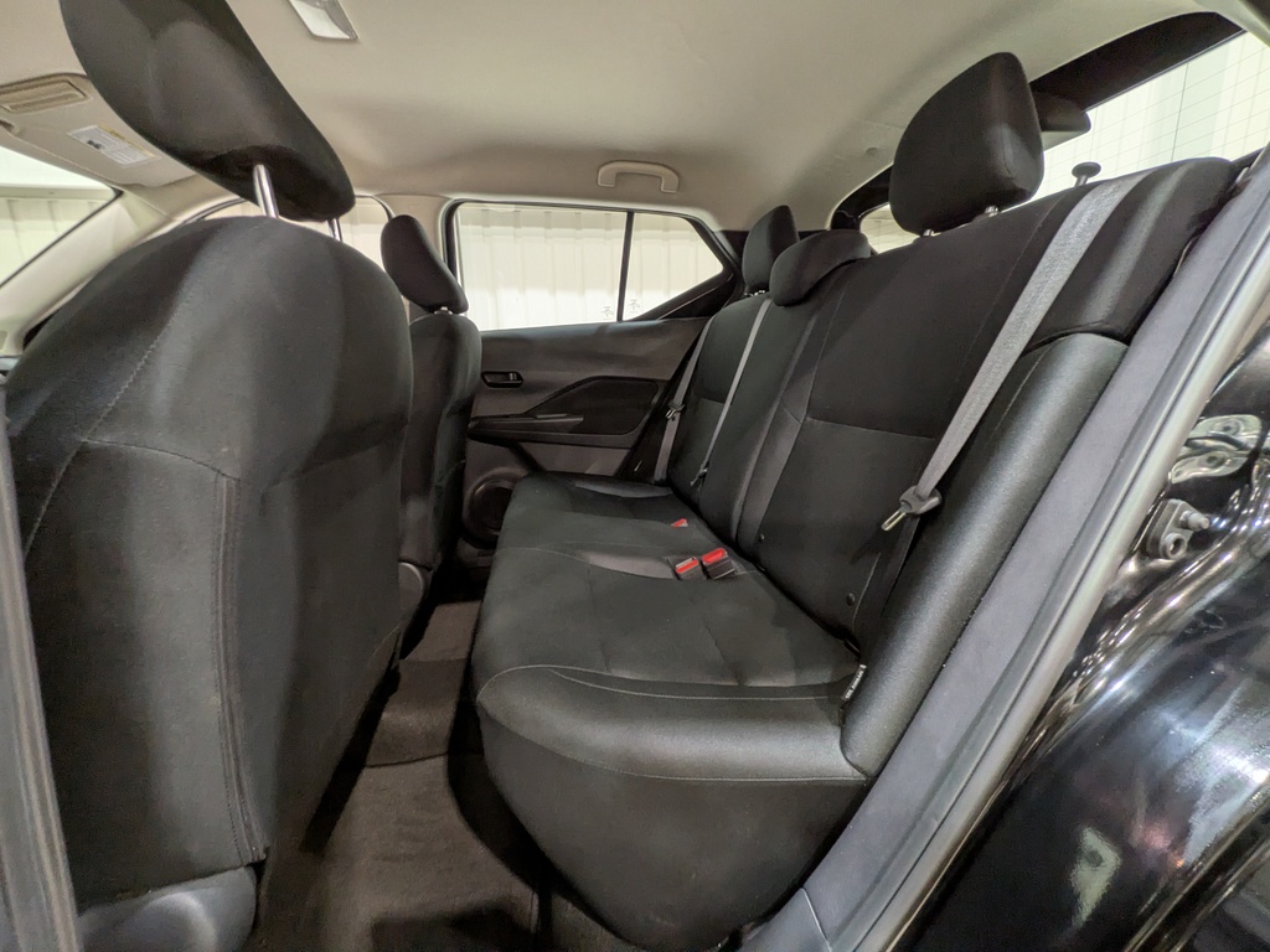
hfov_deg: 102.1
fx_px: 514
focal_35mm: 14
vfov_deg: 85.7
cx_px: 635
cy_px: 476
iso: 107
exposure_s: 1/30
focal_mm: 1.83
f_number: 2.2
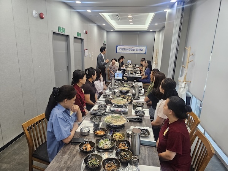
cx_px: 114
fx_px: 151
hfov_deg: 73.9
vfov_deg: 58.9
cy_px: 86
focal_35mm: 23
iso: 160
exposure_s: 1/120
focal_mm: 5.4
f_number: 1.8
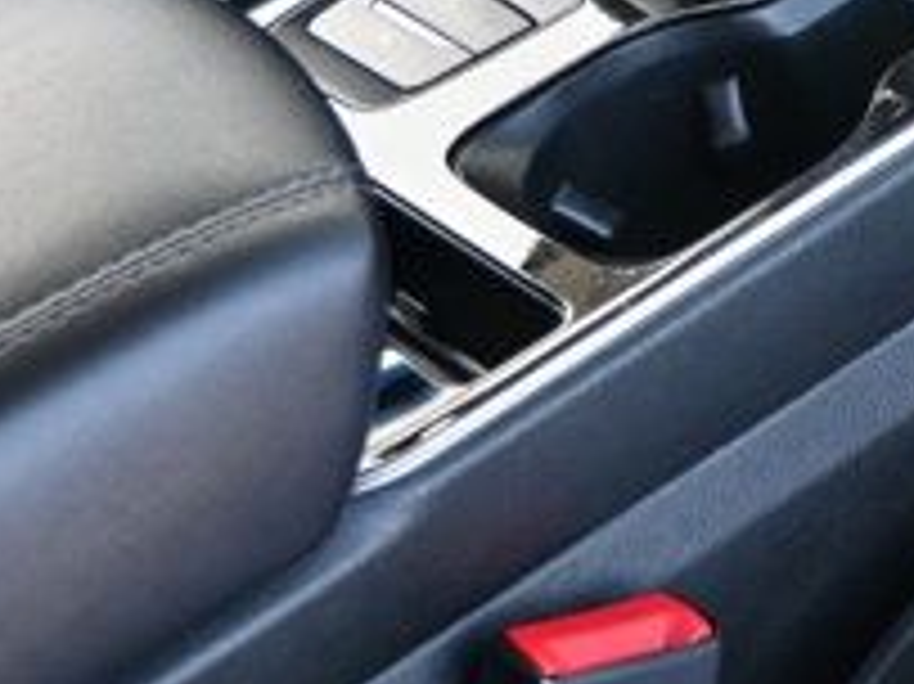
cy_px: -652
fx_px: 3553
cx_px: 2053
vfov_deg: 10.2
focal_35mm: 135
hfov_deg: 12.2
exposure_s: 1/125
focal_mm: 18.5
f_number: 3.8
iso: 560
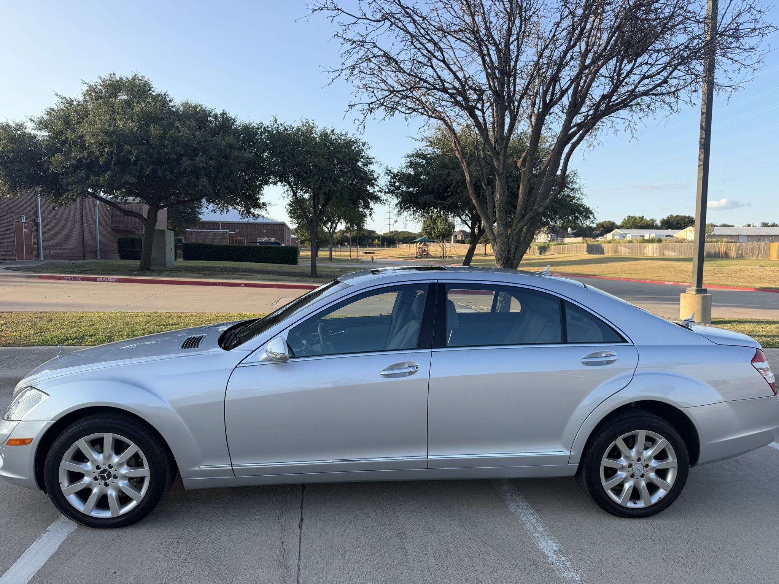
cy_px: 292
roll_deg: -0.6
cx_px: 390
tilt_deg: -4.4
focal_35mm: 24
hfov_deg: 71.6
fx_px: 540
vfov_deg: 56.8
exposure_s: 1/1230
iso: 80
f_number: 1.78
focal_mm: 6.76
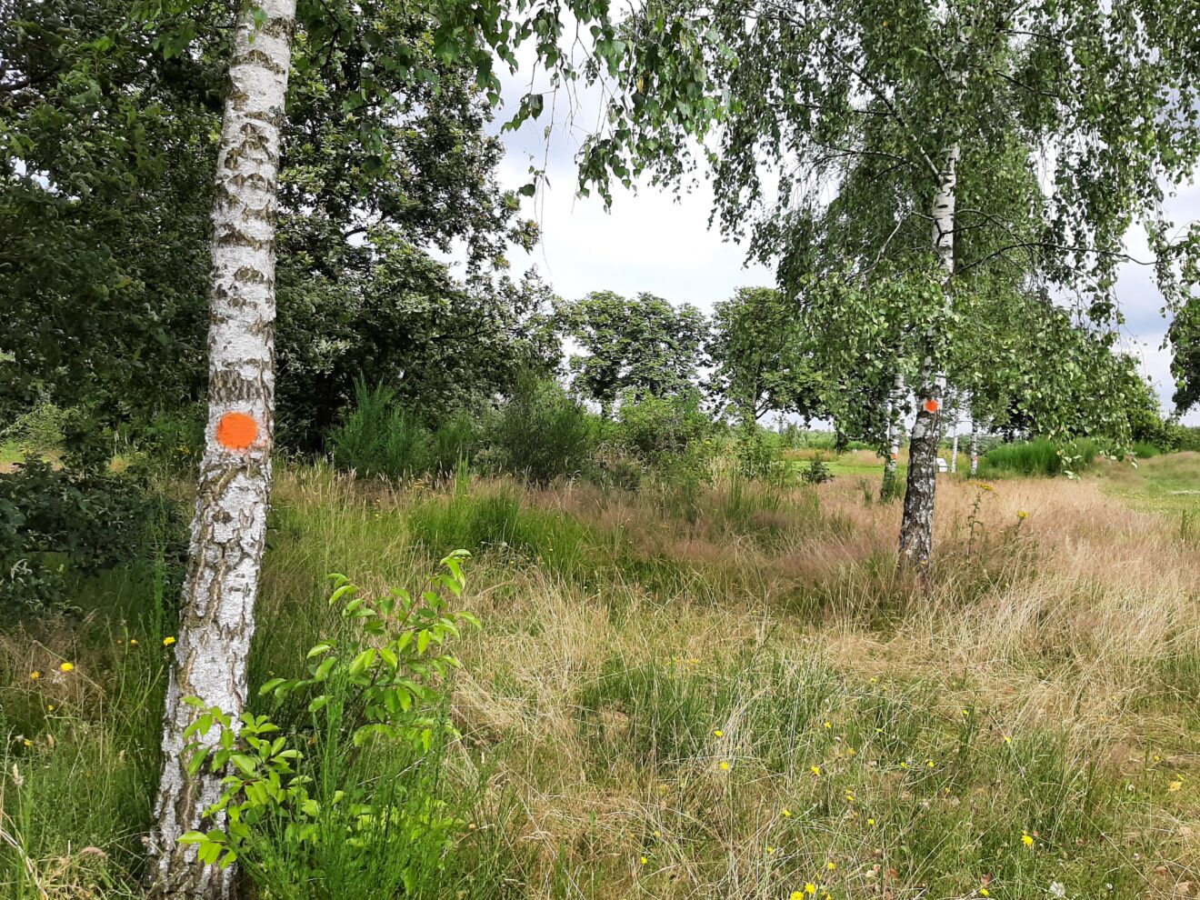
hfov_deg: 67.3
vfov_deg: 53.1
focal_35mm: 26
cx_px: 600
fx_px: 901
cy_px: 450
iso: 40
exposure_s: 1/1733
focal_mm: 3.93
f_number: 1.7
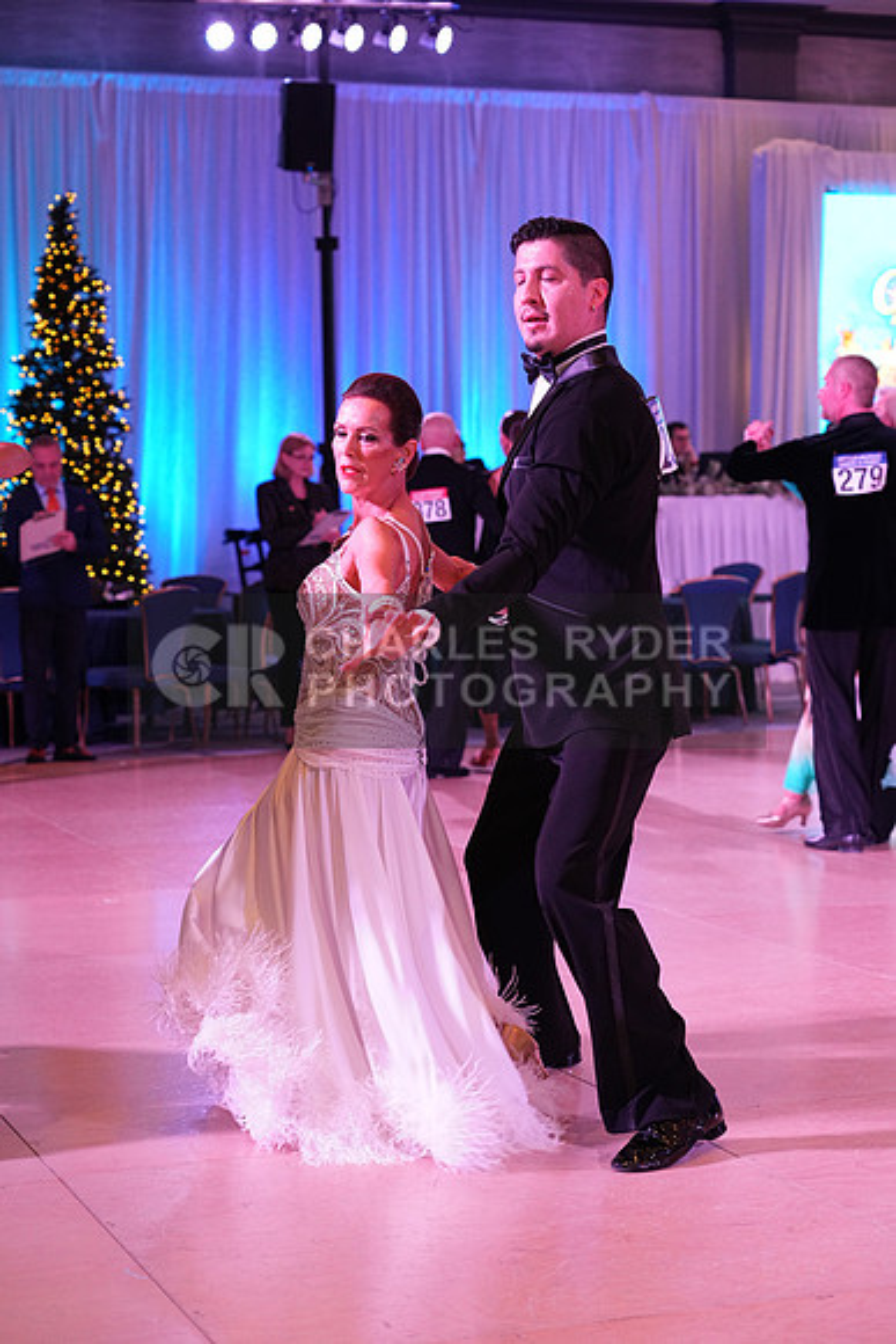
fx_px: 2537
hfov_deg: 20.0
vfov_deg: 29.6
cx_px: 448
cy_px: 672
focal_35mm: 68
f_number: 4
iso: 2000
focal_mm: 68
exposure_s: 1/200
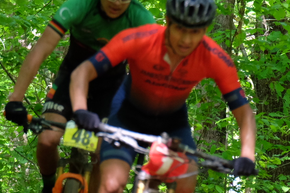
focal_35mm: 571
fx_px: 4600
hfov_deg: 3.6
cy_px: 156
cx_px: 60
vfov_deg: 2.4
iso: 1600
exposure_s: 1/210
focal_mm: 152.6
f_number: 6.2
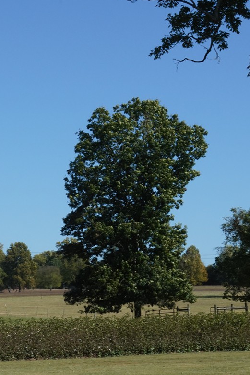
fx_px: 1520
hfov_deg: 9.3
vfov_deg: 14.0
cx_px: -15
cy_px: 267
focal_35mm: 146
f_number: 22
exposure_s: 1/100
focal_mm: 57
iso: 800
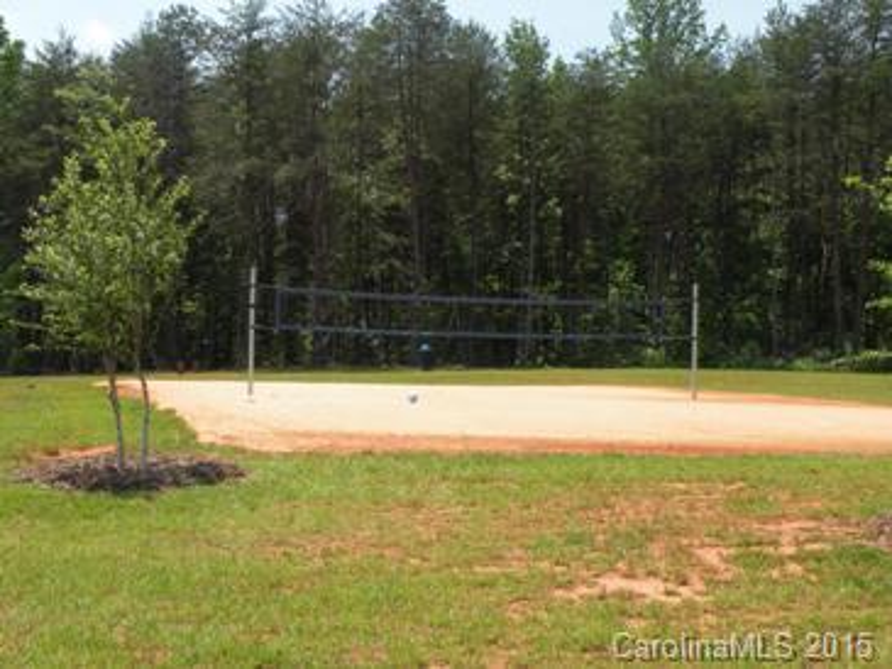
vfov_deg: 34.4
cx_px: 446
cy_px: 334
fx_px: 1083
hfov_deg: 44.8
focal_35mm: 42
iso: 64
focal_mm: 7.4
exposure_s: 1/243
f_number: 5.6
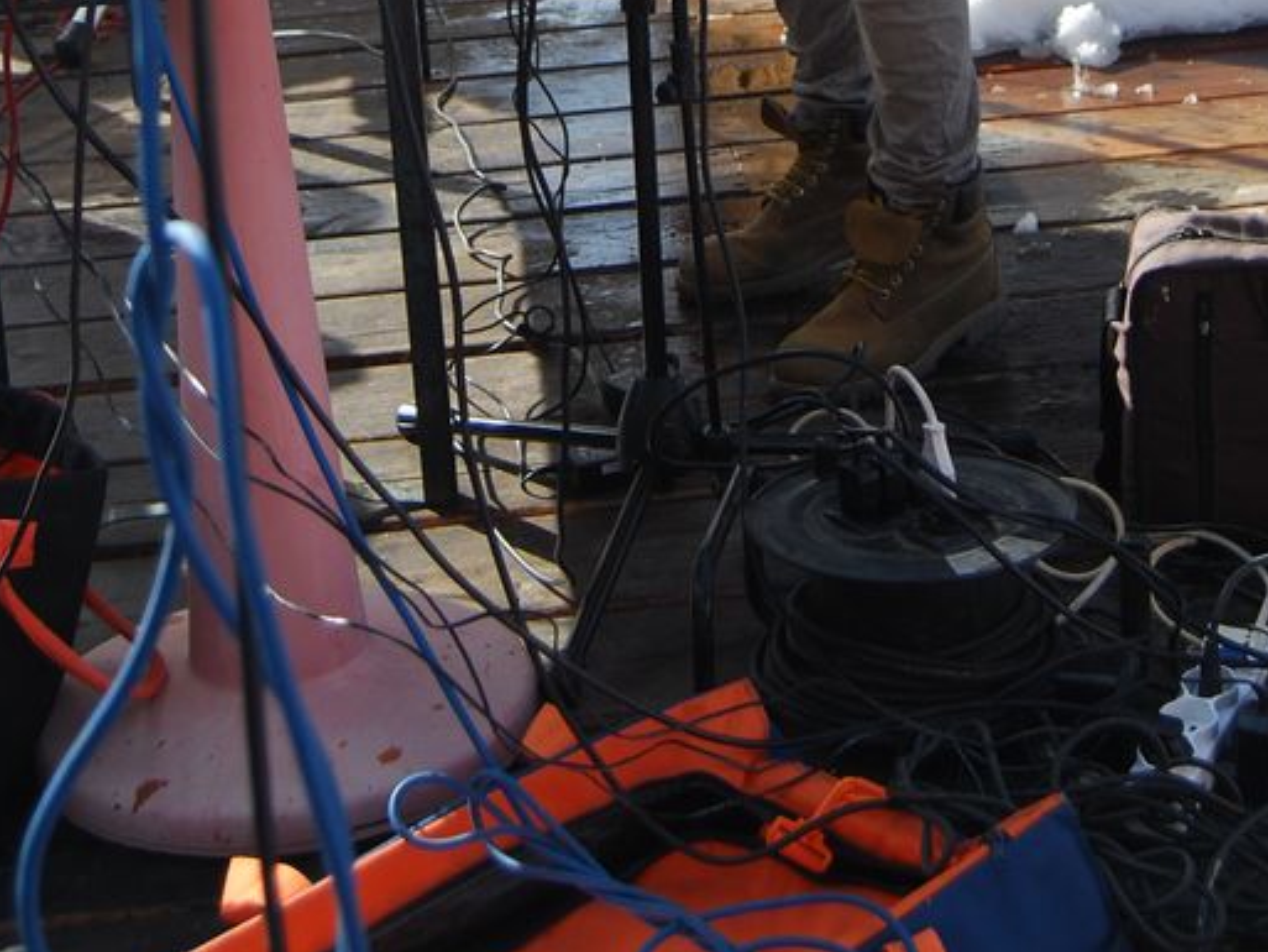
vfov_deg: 17.2
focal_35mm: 81
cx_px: 688
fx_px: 2968
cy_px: -272
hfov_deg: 24.1
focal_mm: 24
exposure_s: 1/800
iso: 200
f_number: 4
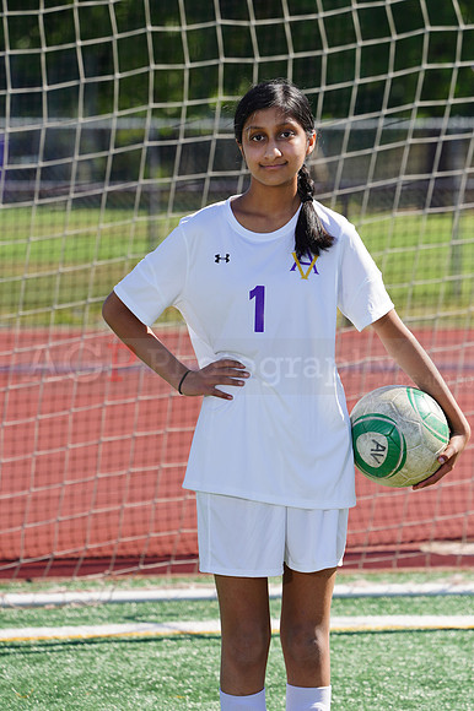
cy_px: 356
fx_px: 6406
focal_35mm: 324
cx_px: 237
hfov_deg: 4.2
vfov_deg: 6.4
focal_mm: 324
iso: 200
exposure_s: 1/250
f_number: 11
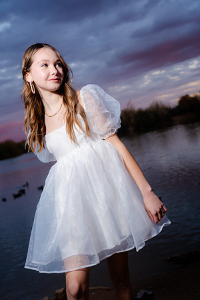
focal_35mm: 41
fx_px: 342
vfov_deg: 47.4
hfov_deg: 32.6
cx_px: 100
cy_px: 150
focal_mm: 41
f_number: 4
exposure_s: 1/100
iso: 250
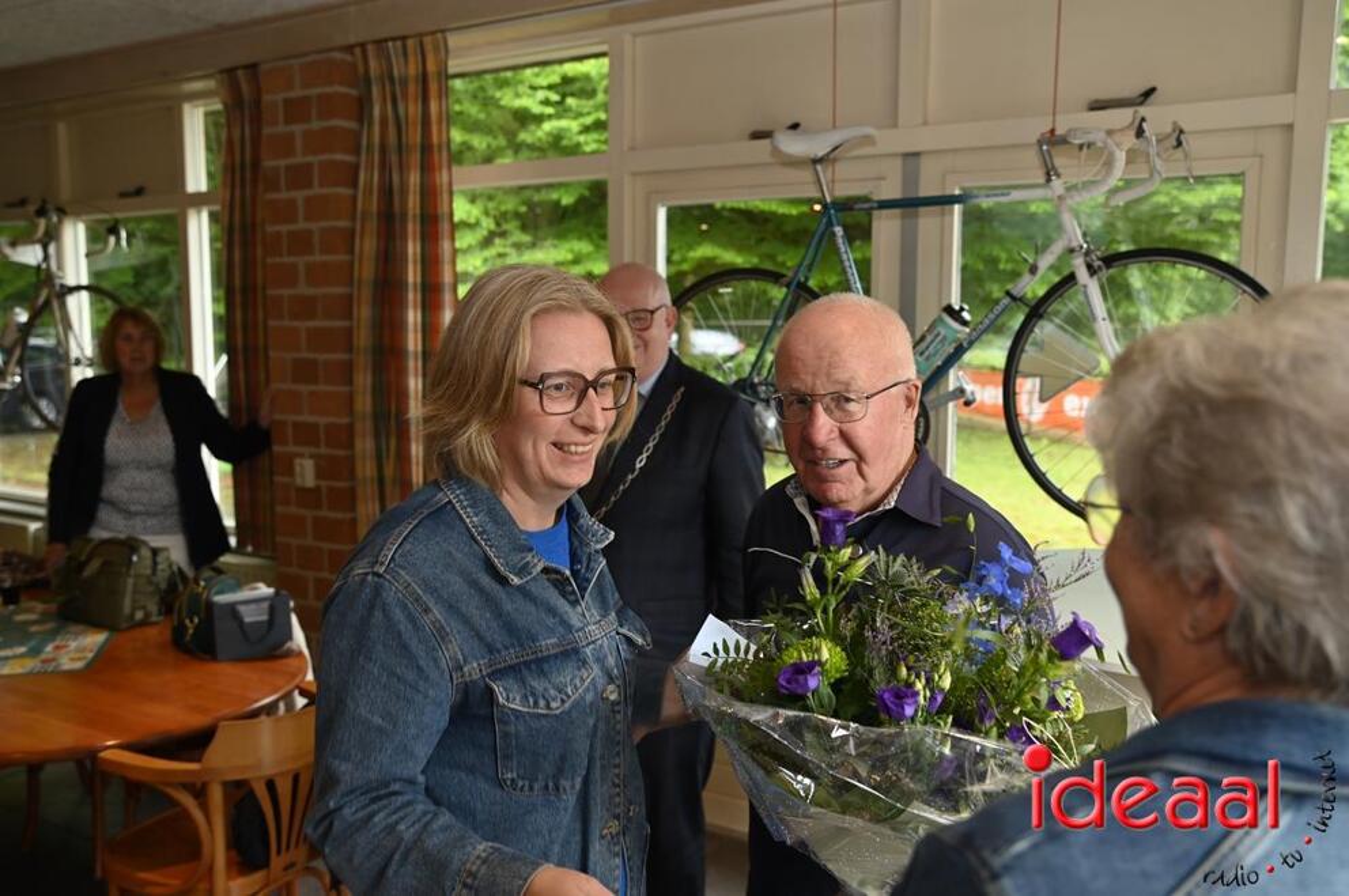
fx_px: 1198
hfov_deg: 58.8
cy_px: 448
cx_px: 674
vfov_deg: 41.0
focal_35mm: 32
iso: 400
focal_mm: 32
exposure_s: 1/60
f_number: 4
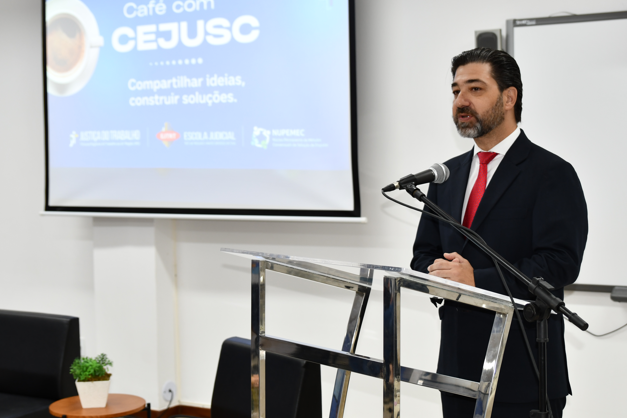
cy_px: 206
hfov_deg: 32.4
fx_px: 1080
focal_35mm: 62
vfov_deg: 21.9
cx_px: 344
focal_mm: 36
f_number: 2.8
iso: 400
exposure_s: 1/125
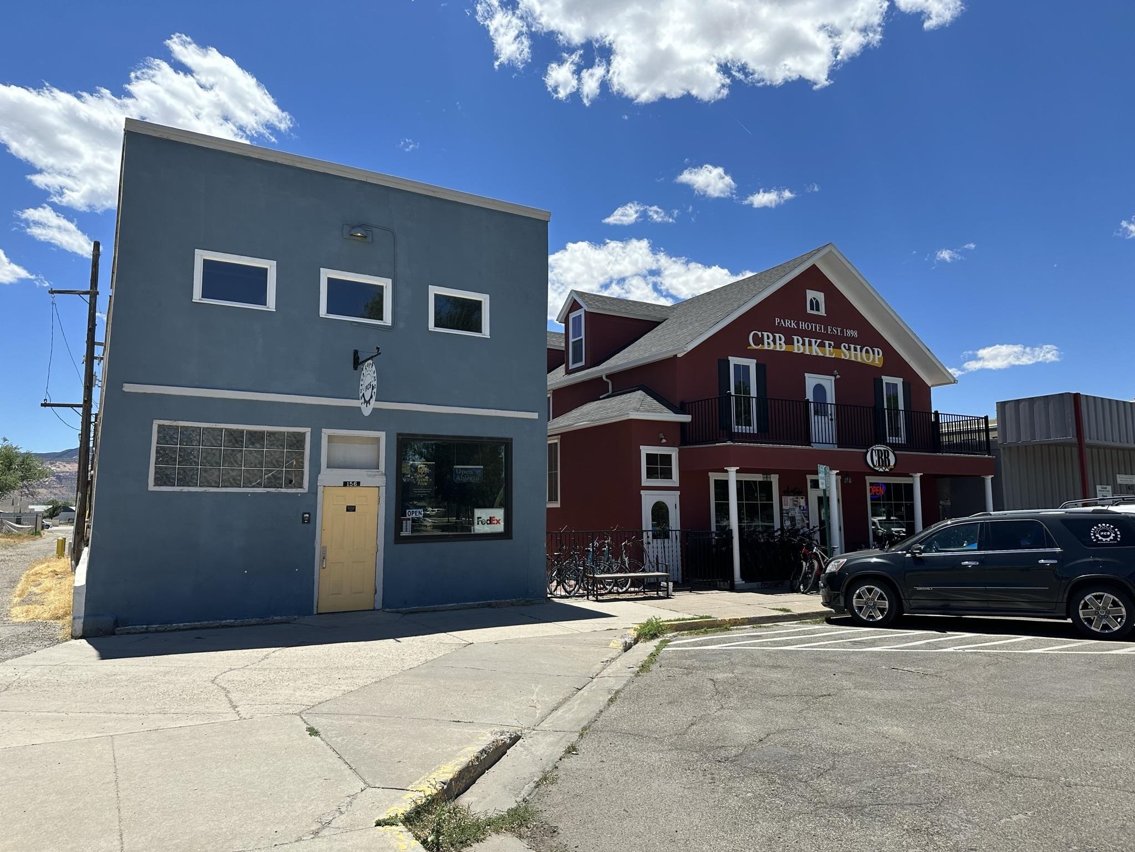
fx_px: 787
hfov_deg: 71.6
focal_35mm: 24
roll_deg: +0.2
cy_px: 426
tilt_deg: +4.5
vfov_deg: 56.8
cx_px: 568
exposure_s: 1/4762
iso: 80
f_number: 1.78
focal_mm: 6.86
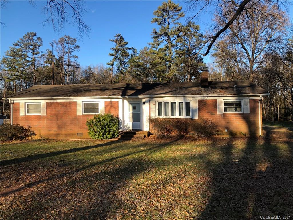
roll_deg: +0.0
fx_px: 237
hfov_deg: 63.4
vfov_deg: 49.7
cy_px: 110
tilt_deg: -1.7
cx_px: 146
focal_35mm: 28
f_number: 1.8
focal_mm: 3.99
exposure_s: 1/738
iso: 20
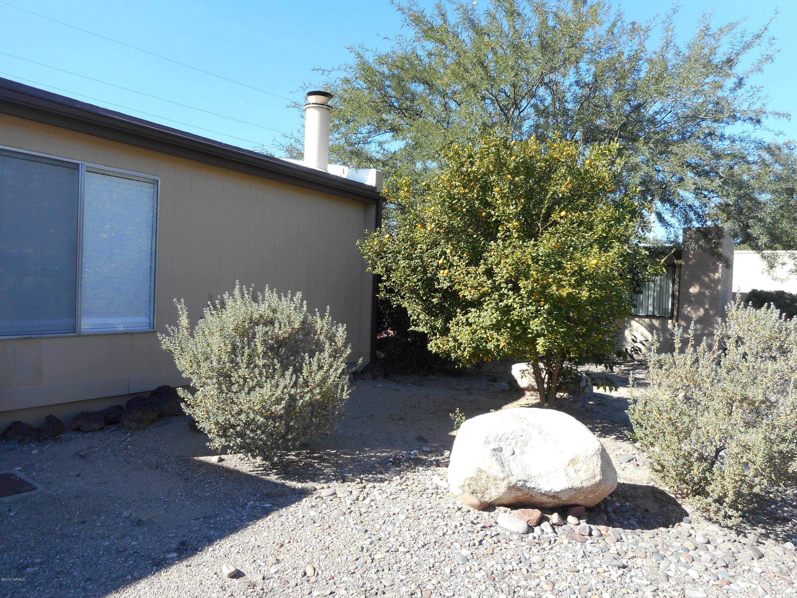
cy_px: 299
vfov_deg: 54.9
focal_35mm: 25
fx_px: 576
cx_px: 398
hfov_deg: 69.4
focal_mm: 4.5
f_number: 3.7
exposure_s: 1/320
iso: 80
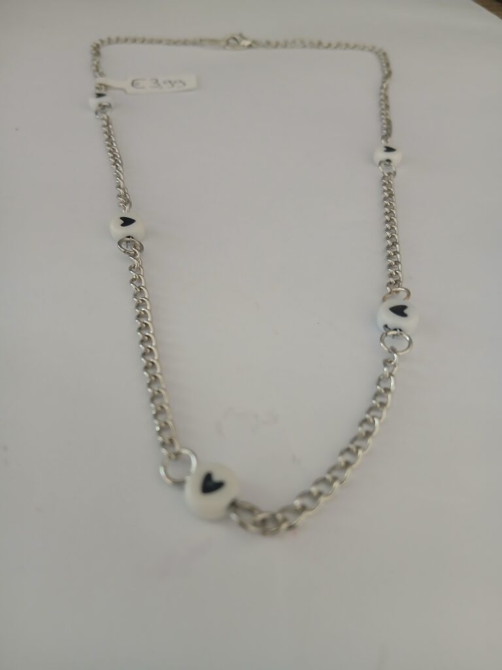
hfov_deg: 53.1
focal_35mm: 26
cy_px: 335
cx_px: 251
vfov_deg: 67.3
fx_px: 503
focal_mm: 3.98
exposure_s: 1/25
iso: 250
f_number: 1.8
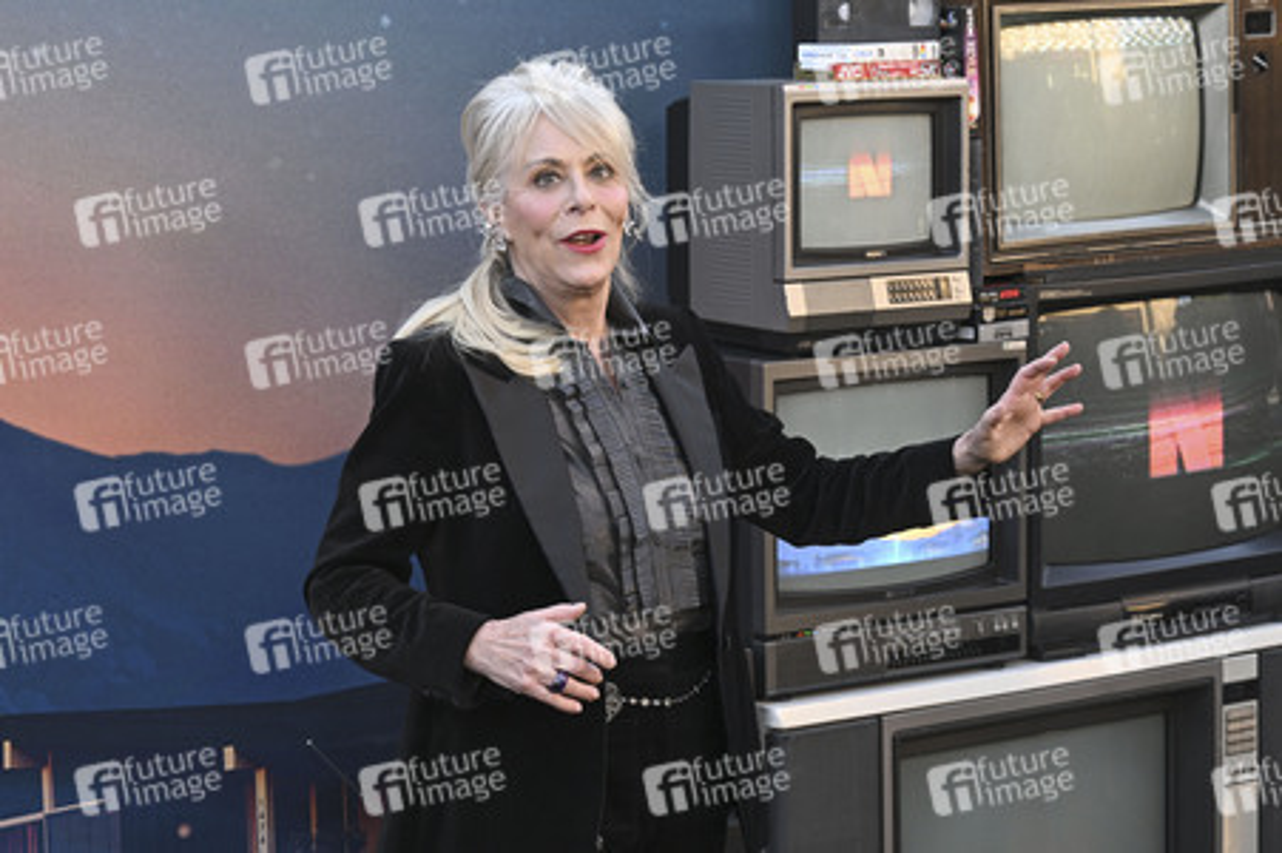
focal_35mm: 81
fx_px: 2882
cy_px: 426
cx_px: 641
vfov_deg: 16.8
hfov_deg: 25.1
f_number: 7.1
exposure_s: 1/320
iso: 800
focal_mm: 81
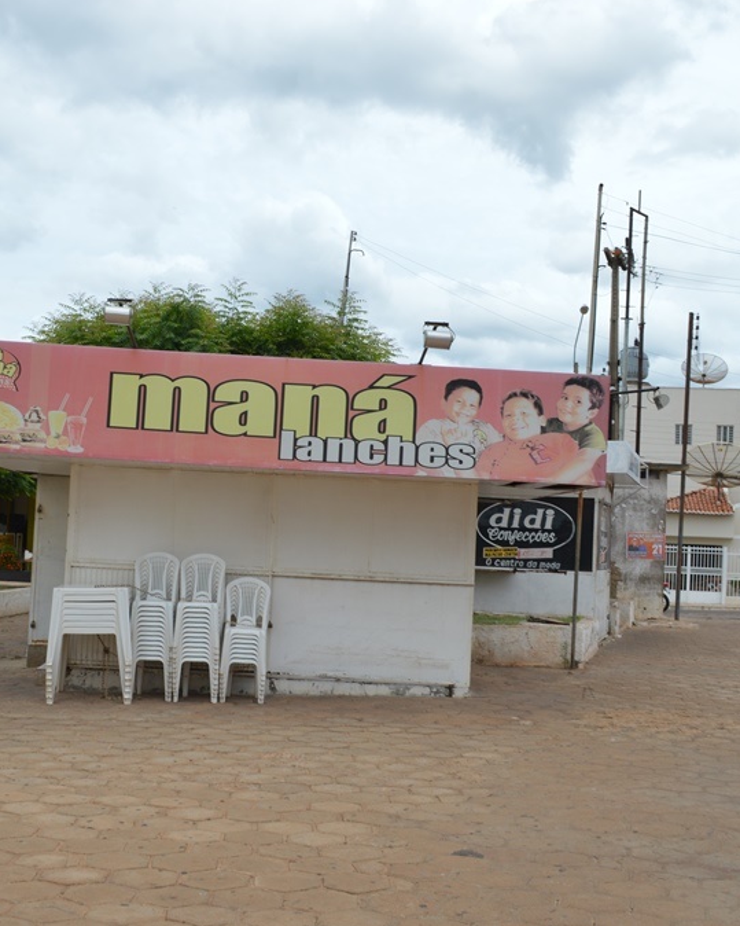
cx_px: 284
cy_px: 464
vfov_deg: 39.5
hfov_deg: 32.0
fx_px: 1287
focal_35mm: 47
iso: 100
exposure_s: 1/320
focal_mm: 22
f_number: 9
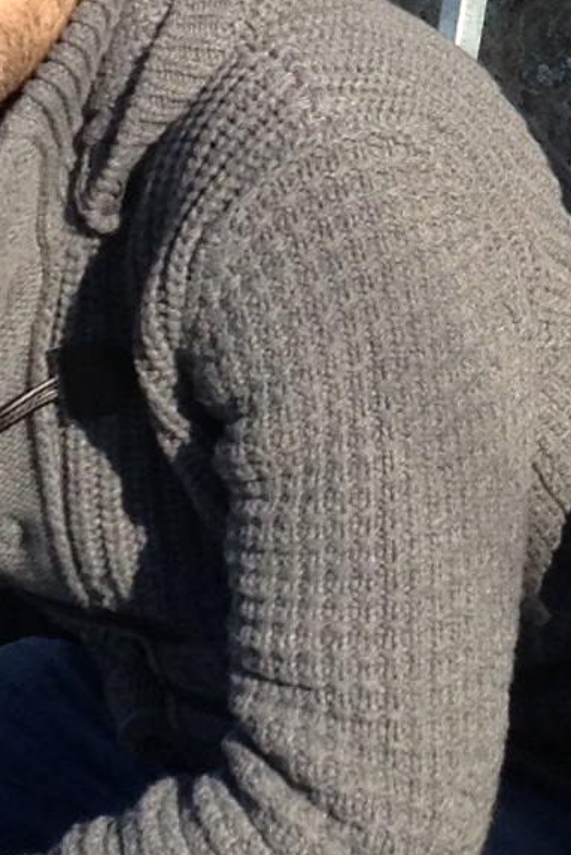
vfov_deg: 9.8
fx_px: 4922
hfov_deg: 6.6
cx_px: 847
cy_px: -106
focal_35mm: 207
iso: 50
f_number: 2.4
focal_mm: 4.28
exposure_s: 1/1062
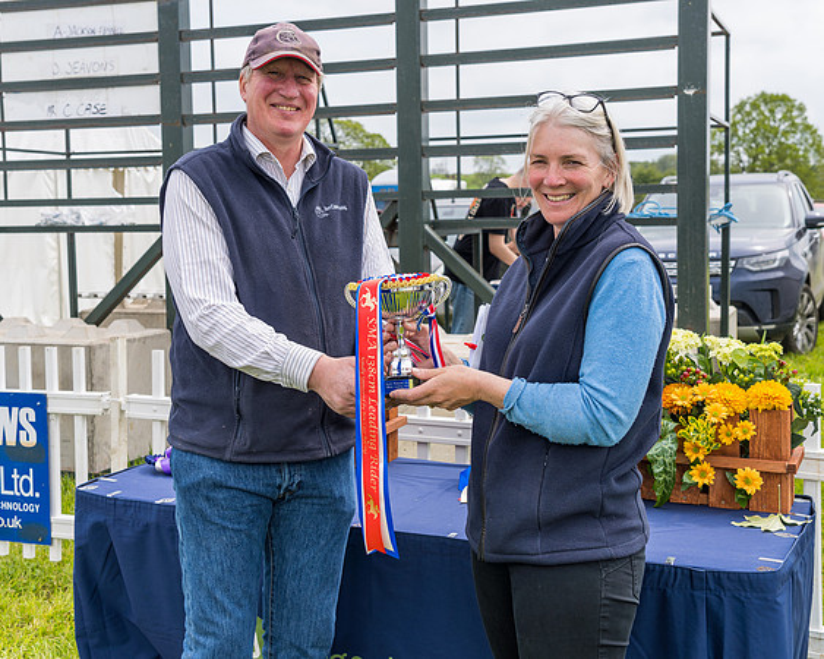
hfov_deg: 41.3
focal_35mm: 45
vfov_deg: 33.5
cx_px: 402
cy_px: 284
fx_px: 1092
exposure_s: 1/250
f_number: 5.6
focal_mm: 35
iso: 100
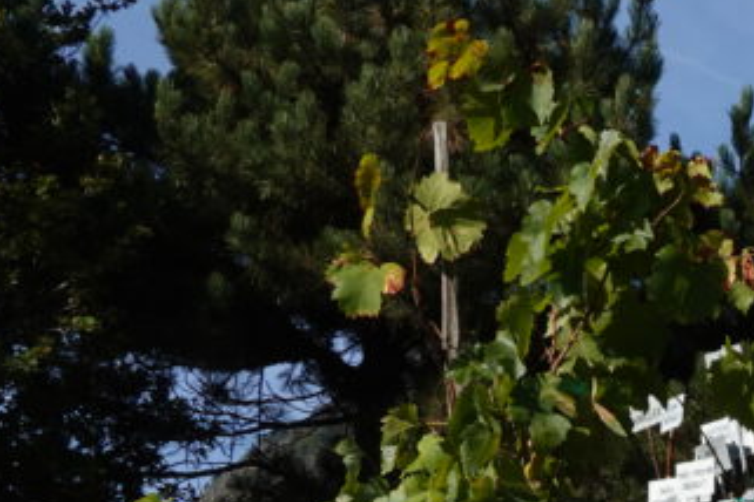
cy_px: 717
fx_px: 2136
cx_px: 869
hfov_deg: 19.1
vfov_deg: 12.8
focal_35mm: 102
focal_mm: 11.76
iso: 100
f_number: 10
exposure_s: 1/160
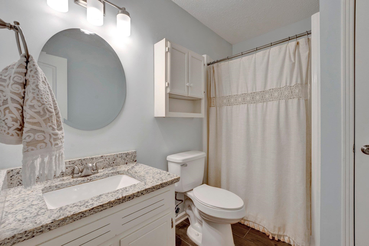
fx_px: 155
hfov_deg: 100.0
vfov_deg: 76.9
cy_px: 123
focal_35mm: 15
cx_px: 184
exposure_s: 1/30
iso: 1000
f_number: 8
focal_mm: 15.1
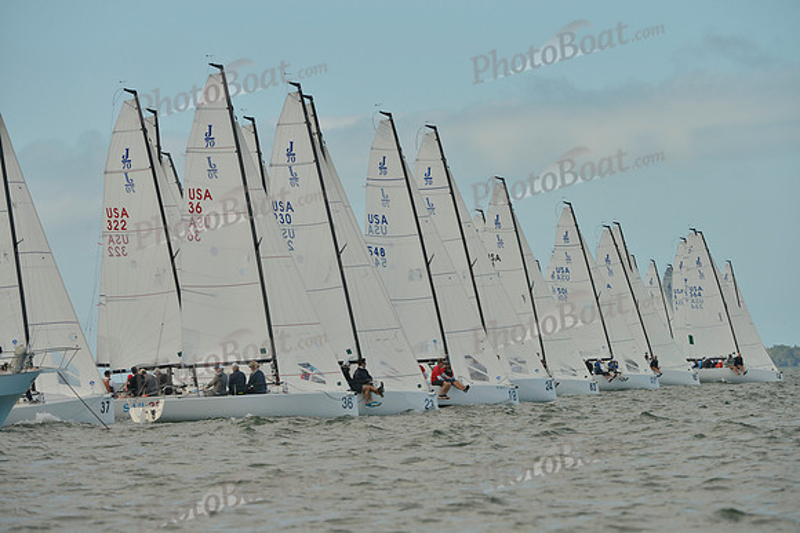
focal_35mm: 300
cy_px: 266
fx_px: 6668
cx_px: 400
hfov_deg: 6.9
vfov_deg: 4.6
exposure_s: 1/800
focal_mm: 300
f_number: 9
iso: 280
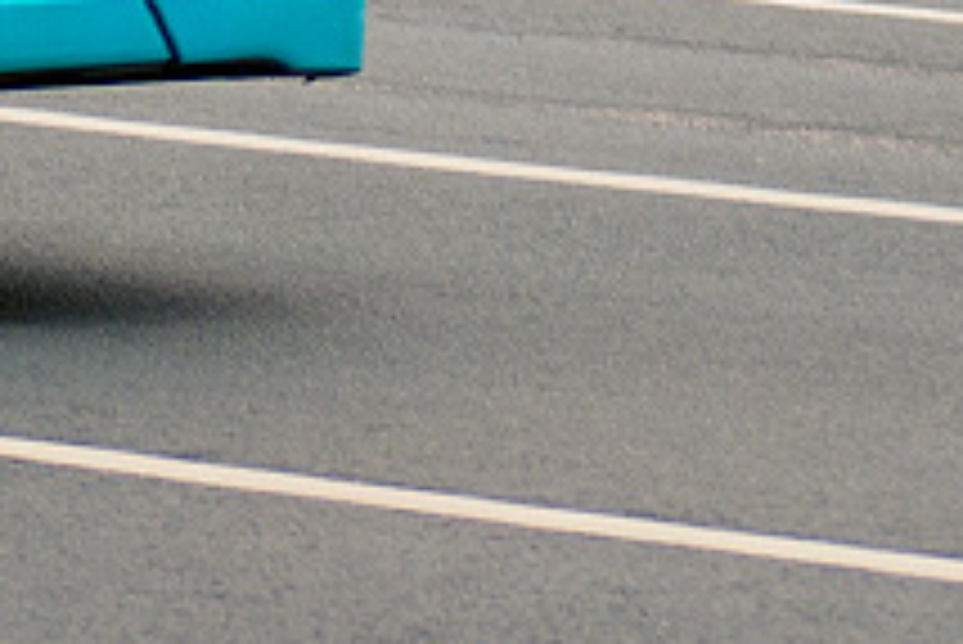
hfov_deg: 3.6
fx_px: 15016
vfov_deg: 2.4
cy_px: -1027
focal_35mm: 561
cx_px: -1323
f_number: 4.5
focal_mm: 100
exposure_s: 1/320
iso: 320
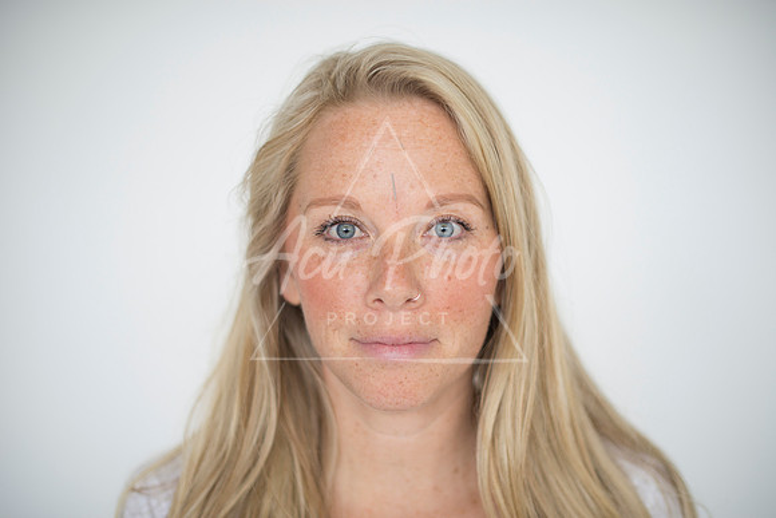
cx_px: 388
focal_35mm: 50
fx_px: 1078
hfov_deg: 39.6
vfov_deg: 27.0
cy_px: 259
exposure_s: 1/320
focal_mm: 50
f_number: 2
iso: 200
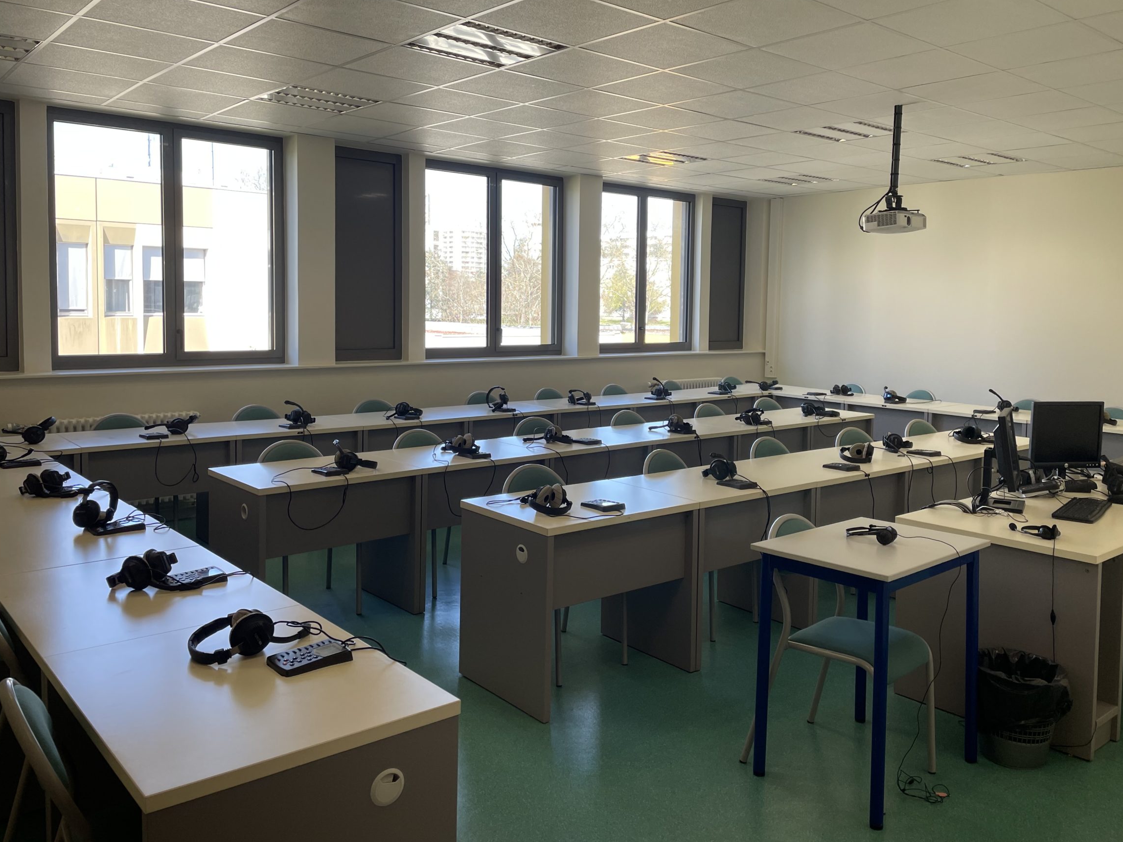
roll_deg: -0.8
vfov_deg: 48.1
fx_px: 941
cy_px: 377
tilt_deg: -2.9
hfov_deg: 61.5
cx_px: 619
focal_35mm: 29
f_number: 1.6
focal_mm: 4.2
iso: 32
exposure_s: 1/147
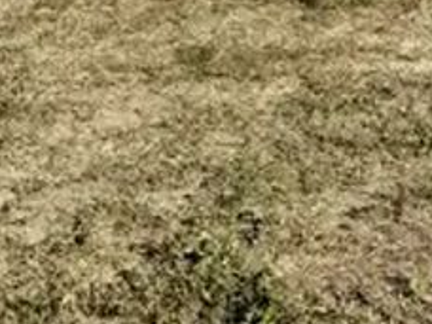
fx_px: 1348
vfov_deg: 12.2
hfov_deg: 18.0
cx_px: 347
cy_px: -313
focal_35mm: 108
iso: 80
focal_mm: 6.76
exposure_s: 1/7937
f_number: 1.78
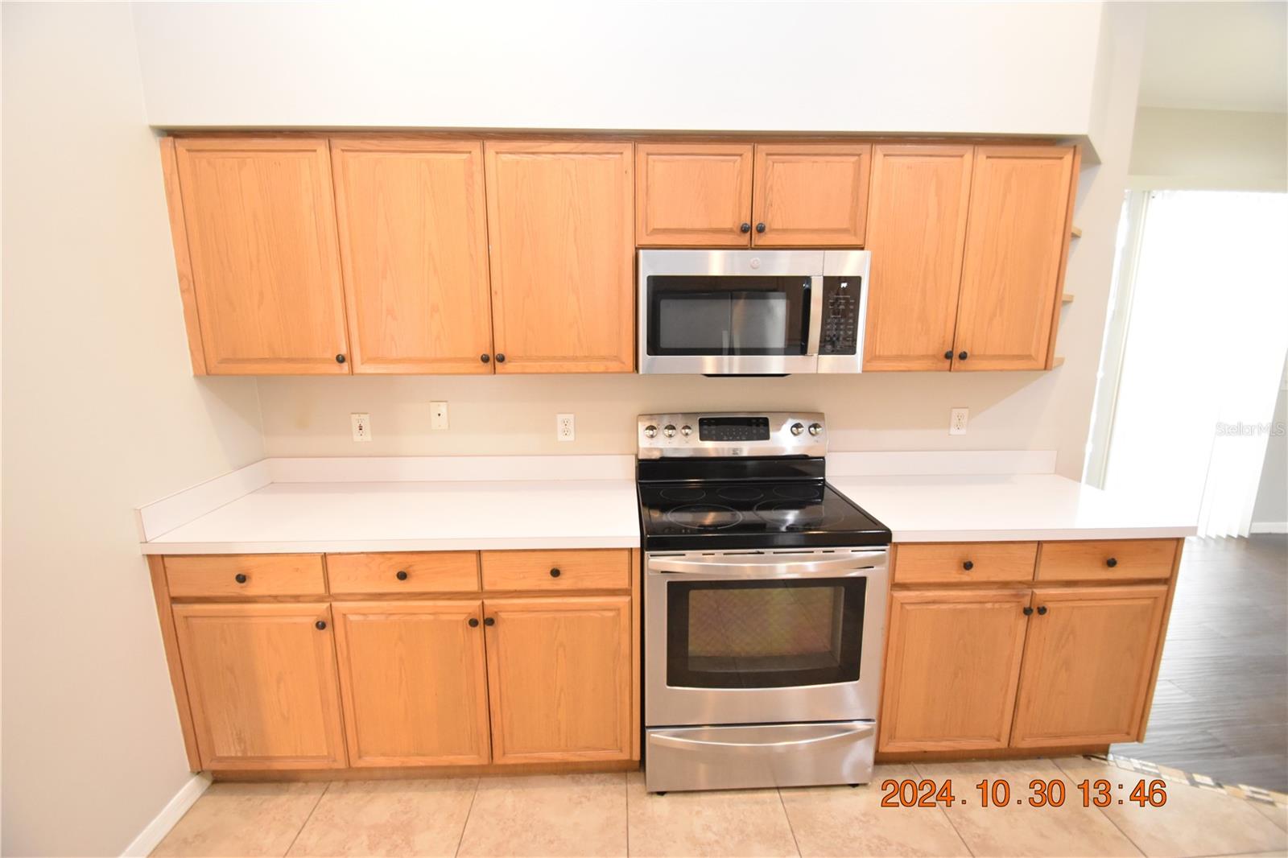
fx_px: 537
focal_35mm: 15
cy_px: 429
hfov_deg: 100.4
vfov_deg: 77.3
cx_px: 644
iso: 2800
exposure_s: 1/60
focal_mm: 10
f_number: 3.5
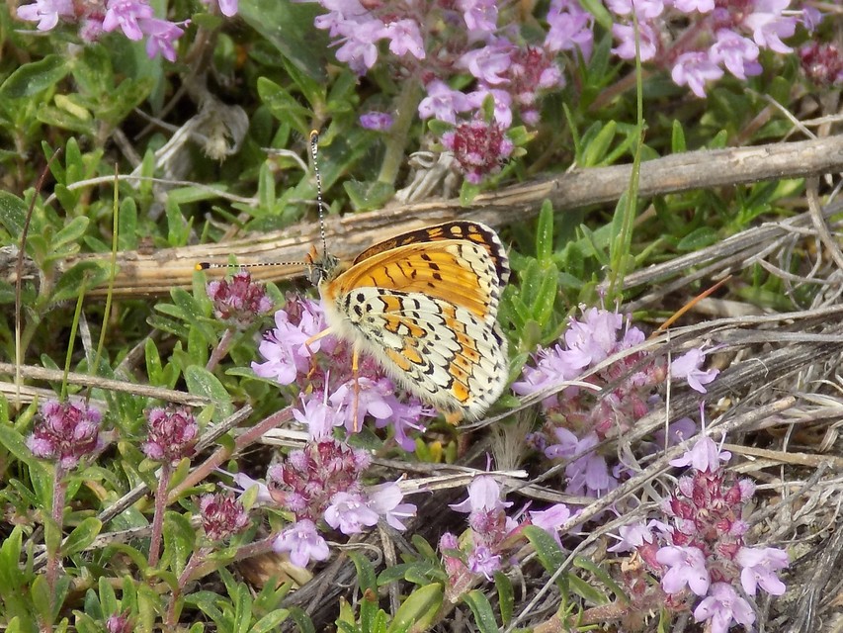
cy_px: 316
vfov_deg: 6.3
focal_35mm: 235
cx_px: 422
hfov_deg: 8.4
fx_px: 5724
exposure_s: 1/320
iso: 80
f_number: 5.6
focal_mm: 41.8
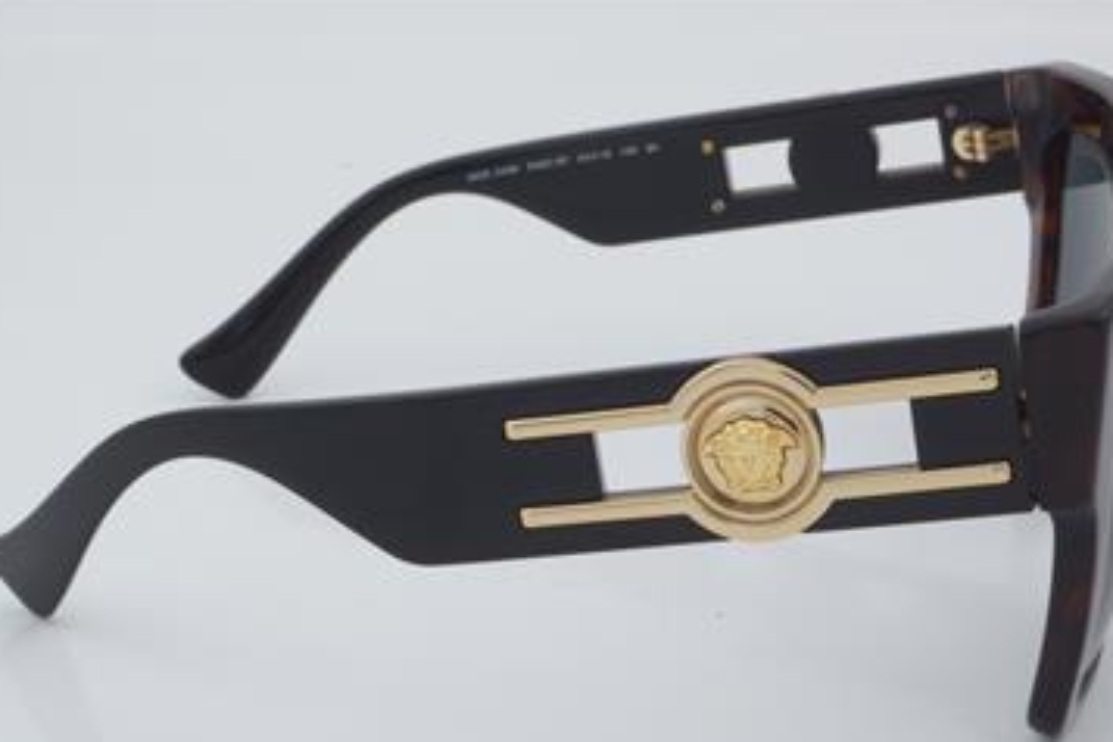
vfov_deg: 16.3
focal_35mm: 84
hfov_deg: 24.2
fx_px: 2597
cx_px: 577
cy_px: 399
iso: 100
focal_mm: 50
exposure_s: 1/3
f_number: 32
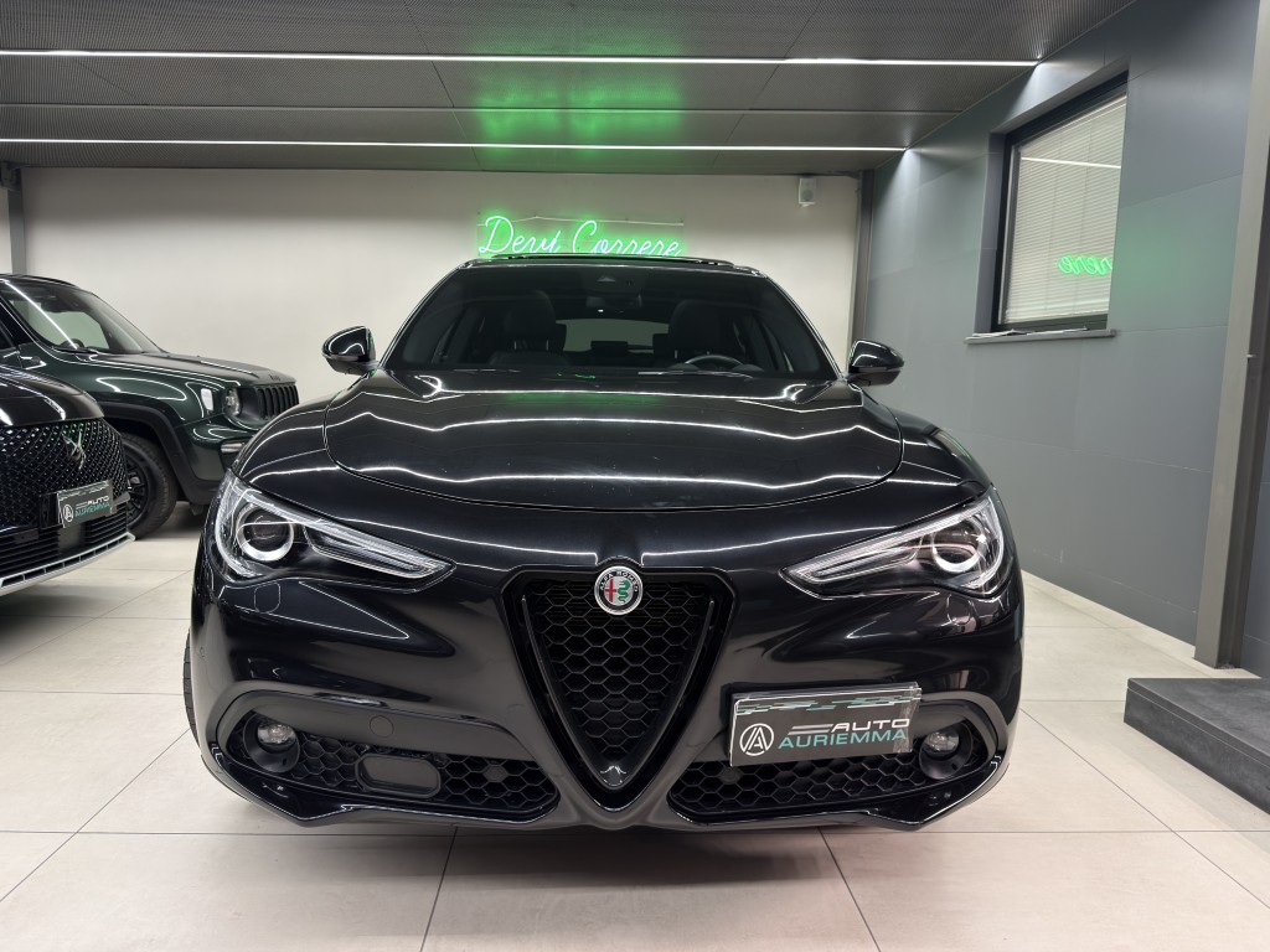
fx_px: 881
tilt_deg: -7.7
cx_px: 635
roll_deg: -2.0
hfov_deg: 71.6
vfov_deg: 56.8
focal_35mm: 24
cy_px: 476
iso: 250
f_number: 1.78
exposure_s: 1/33
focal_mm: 6.76
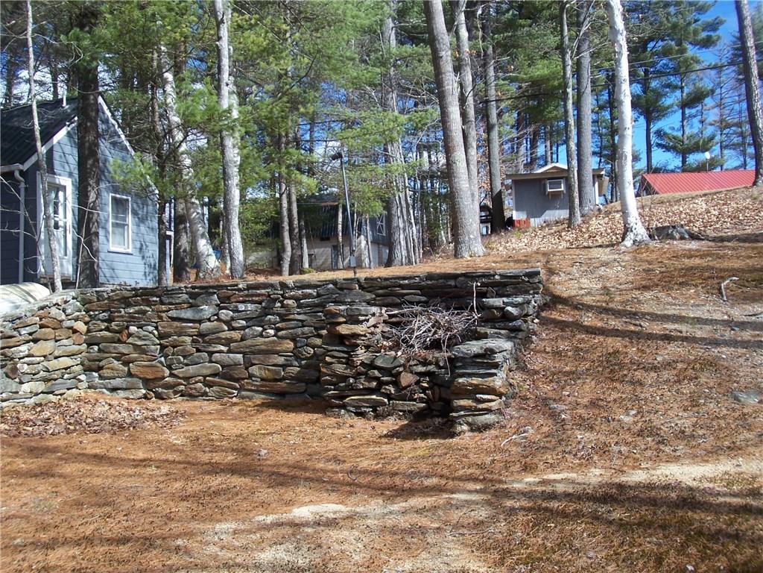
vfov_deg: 36.8
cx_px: 382
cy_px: 286
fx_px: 860
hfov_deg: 47.9
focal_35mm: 39
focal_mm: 6.4
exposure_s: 1/320
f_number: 3.9
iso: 64
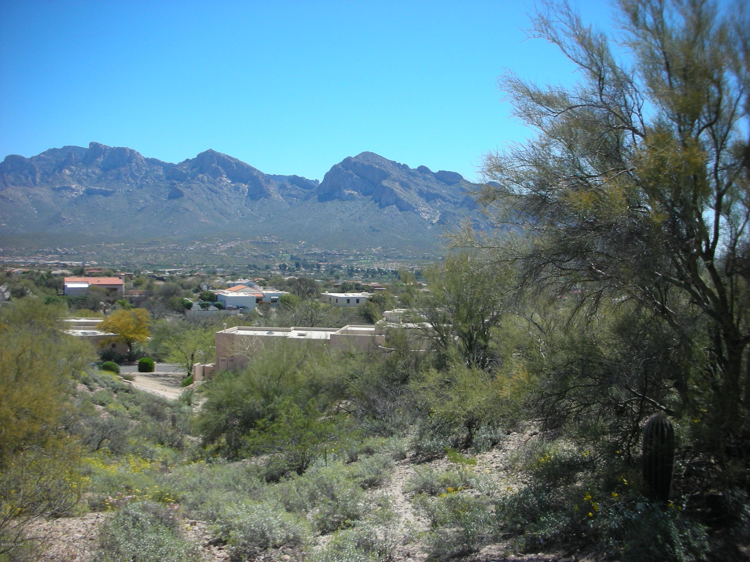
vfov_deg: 40.7
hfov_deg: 52.6
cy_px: 281
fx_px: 758
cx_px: 375
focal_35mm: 35
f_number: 8.5
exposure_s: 1/88.1
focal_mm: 5.8
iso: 50
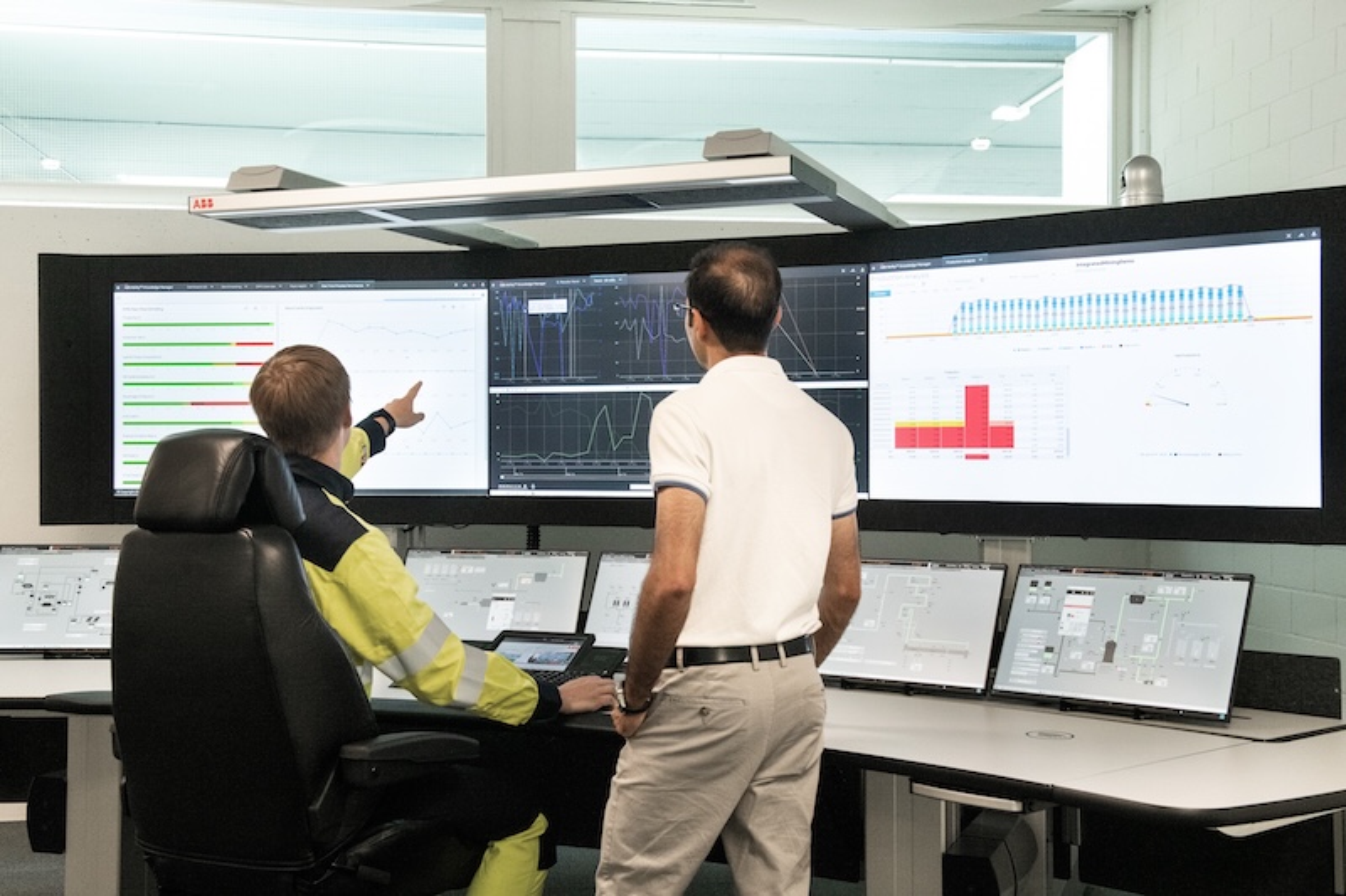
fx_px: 1645
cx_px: 673
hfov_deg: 44.5
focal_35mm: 44
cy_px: 448
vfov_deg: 30.5
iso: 2500
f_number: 9
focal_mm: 44
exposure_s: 1/100
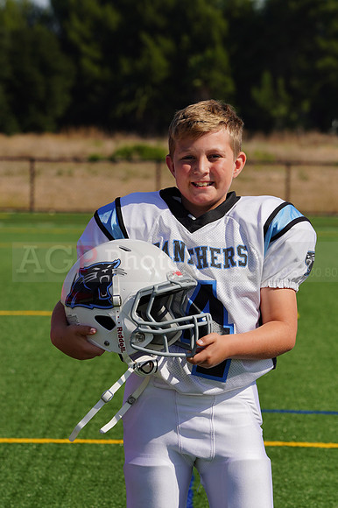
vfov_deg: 8.4
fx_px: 3440
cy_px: 254
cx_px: 169
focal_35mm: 244
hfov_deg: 5.6
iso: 100
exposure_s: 1/250
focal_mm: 244
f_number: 14
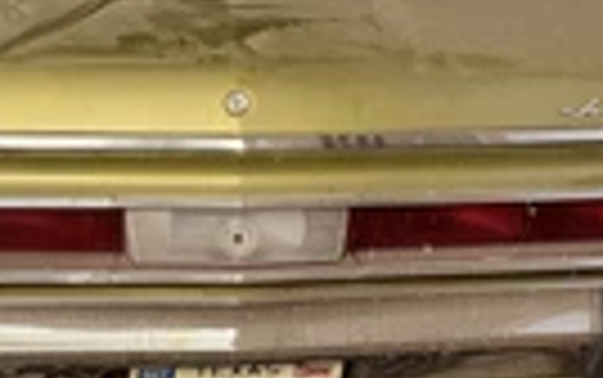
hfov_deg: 27.1
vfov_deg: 17.1
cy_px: 99
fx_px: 1250
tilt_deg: -20.0
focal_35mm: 76
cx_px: 238
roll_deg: -1.1
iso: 1000
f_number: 1.78
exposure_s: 1/40
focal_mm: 6.76
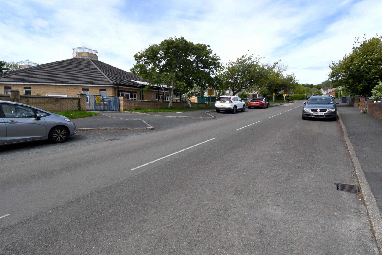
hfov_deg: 53.1
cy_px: 128
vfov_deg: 36.9
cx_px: 191
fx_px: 382
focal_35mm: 36
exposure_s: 1/640
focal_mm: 24
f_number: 13
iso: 1000
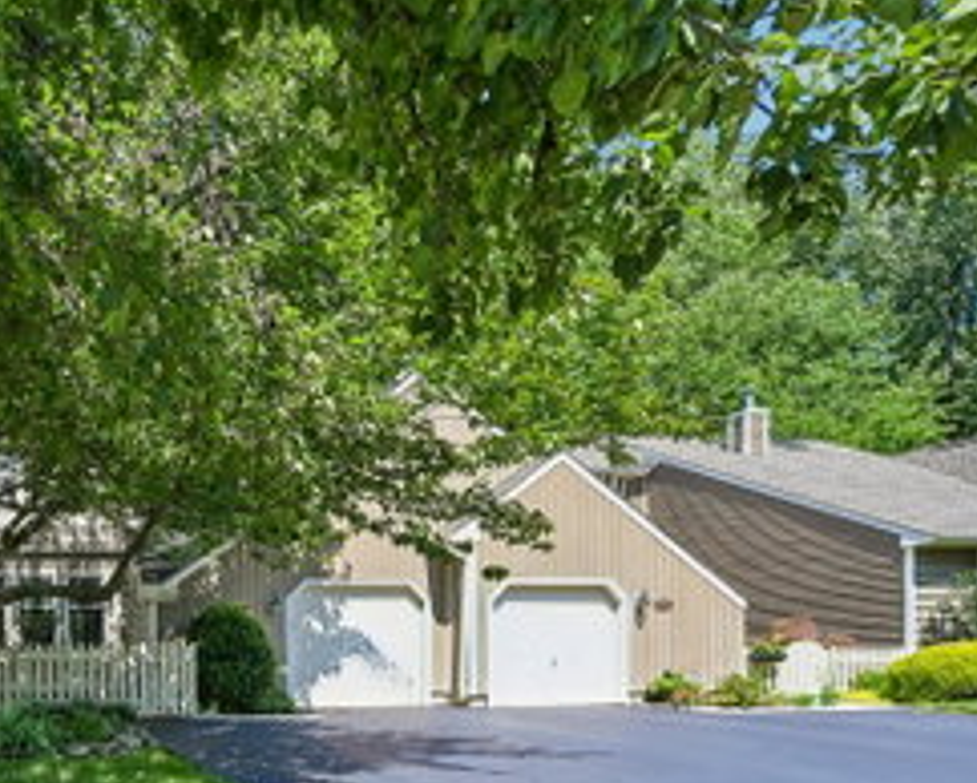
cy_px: 537
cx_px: 103
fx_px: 752
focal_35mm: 26
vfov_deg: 53.6
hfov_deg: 57.1
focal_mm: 14
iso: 100
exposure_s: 1/60
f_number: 8
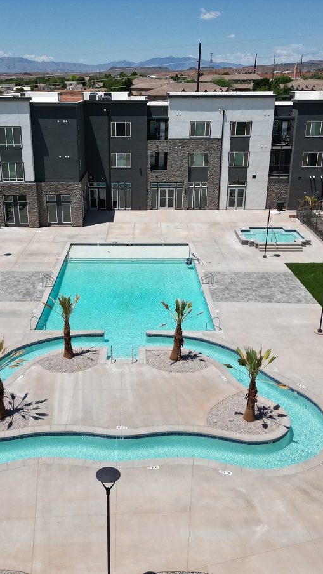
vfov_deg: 56.6
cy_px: 286
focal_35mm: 35
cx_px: 129
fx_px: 533
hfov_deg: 33.6
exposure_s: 1/4000
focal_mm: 6.72
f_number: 1.7
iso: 100
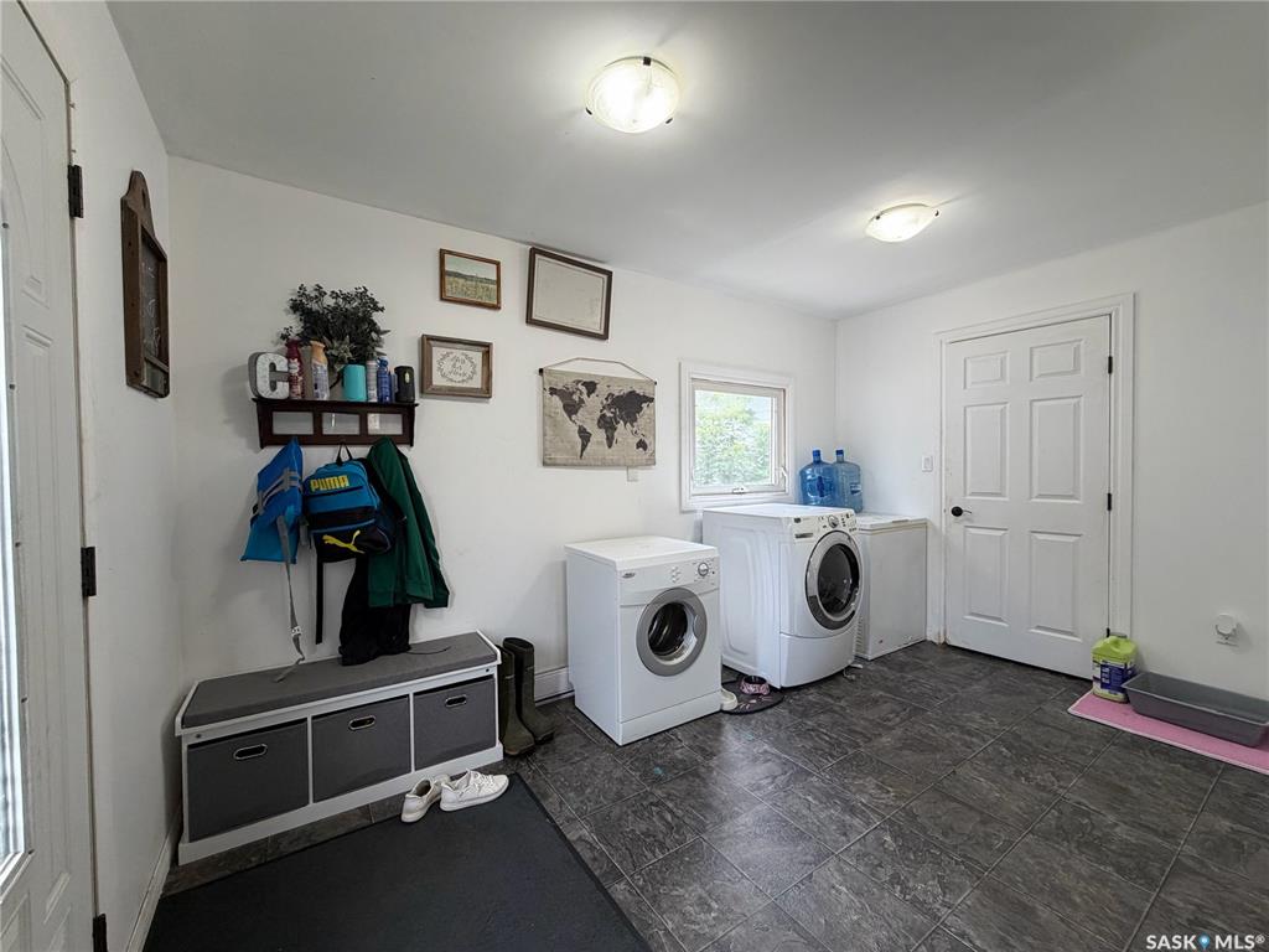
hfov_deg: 102.1
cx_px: 634
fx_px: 513
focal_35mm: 14
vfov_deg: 85.7
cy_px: 476
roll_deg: +0.5
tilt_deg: -0.8
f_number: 2.2
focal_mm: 2.22
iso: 200
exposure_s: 1/120
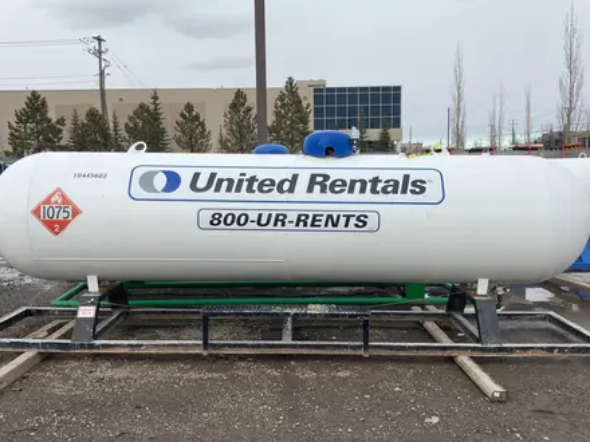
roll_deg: +1.1
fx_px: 597
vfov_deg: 40.6
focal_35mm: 35
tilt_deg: -7.1
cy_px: 244
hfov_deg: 52.6
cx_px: 292
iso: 32
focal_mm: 3.99
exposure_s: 1/1350
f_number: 1.8
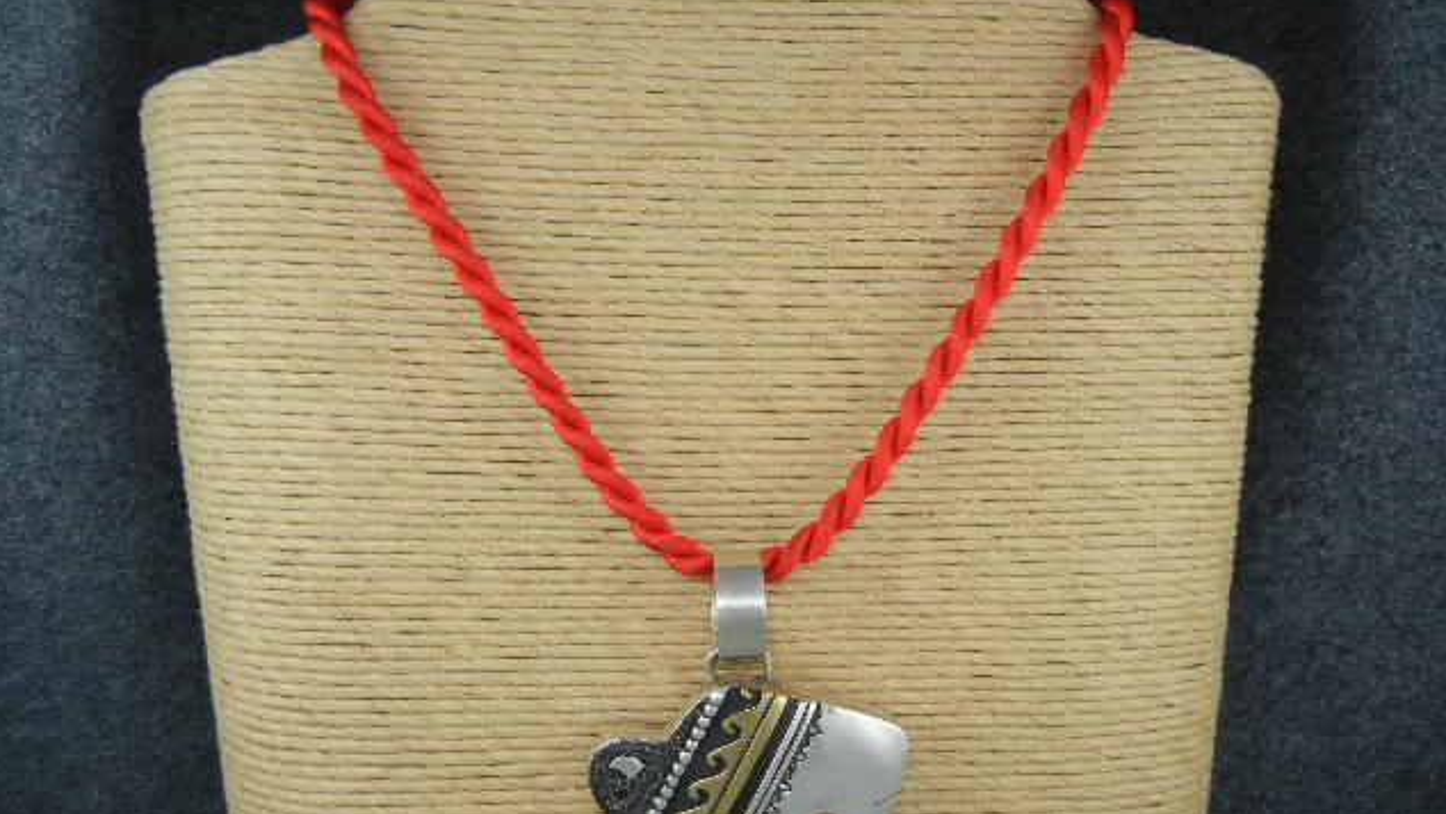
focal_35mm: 33
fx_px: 1266
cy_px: 463
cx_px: 718
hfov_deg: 59.5
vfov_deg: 35.6
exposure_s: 1/31.3
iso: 188
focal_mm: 5.4
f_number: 3.5
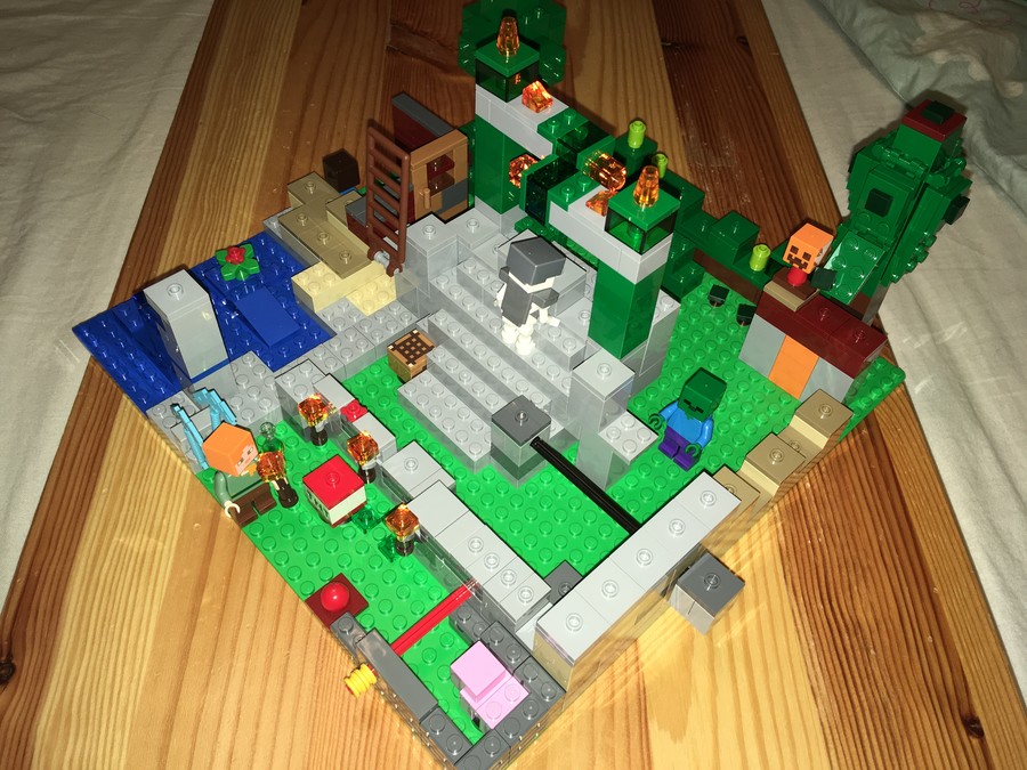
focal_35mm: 29
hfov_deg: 61.7
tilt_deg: -50.9
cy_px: 385
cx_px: 514
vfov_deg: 48.2
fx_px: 860
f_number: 2.2
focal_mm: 4.15
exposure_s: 1/33
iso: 32
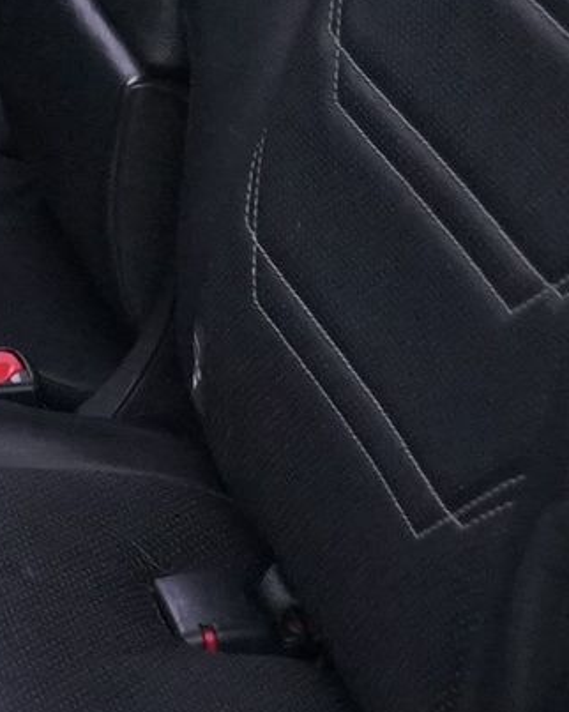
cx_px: -474
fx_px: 3434
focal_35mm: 163
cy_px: -267
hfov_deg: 9.0
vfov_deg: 11.5
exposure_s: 1/10
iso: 4000
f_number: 6.3
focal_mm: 28
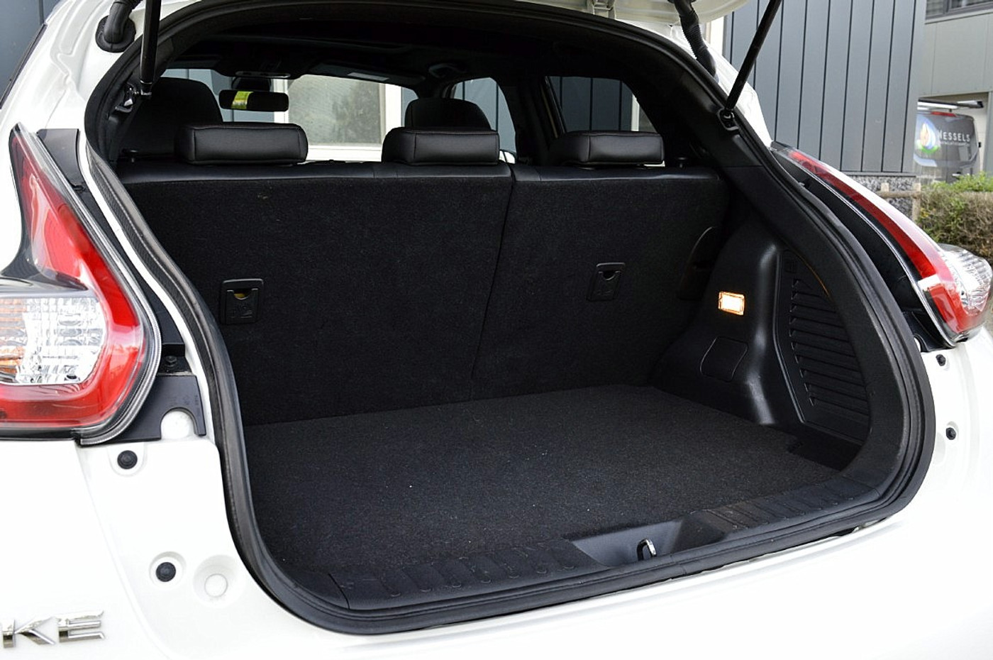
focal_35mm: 33
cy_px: 330
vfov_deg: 39.9
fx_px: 909
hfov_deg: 57.3
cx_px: 496
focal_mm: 22
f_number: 8
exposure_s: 1/80
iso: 400
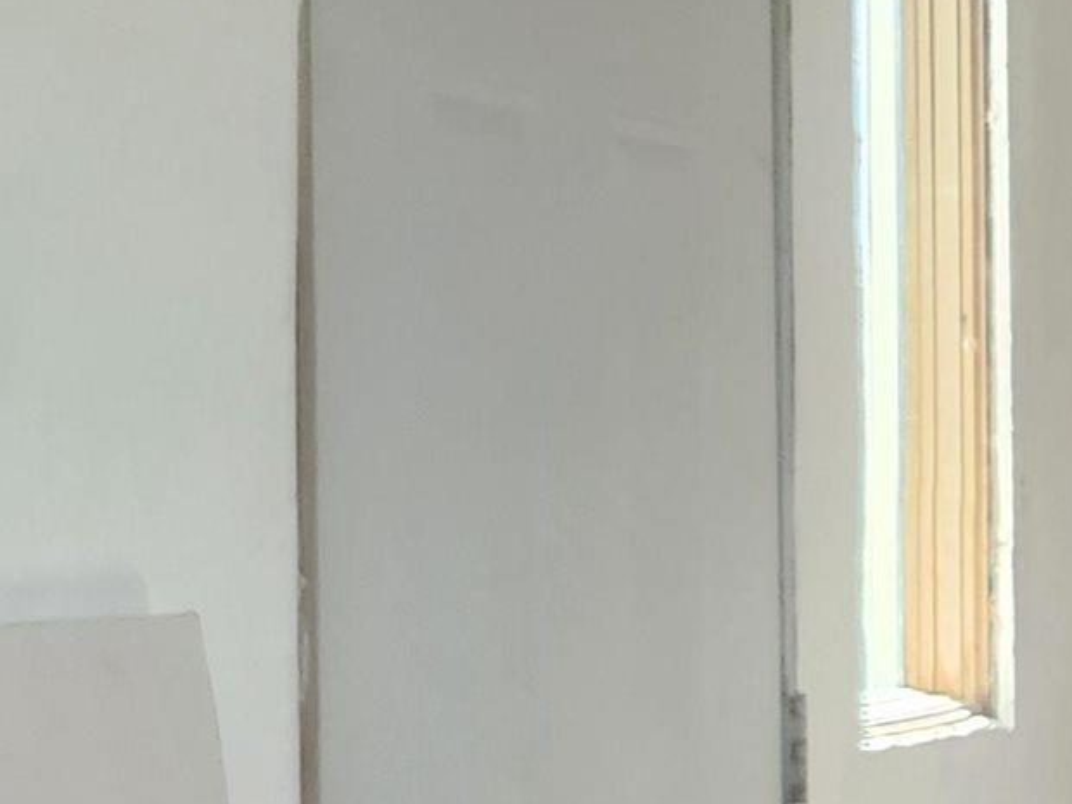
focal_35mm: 114
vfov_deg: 12.9
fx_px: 3530
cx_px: 2338
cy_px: 671
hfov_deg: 13.8
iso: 250
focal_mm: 5.54
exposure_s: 1/120
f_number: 1.8
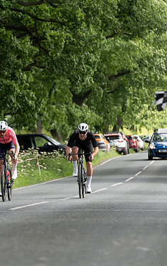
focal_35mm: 239
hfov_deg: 5.5
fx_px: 1737
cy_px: 134
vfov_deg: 8.8
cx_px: 4
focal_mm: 155
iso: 250
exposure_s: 1/1000
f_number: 4
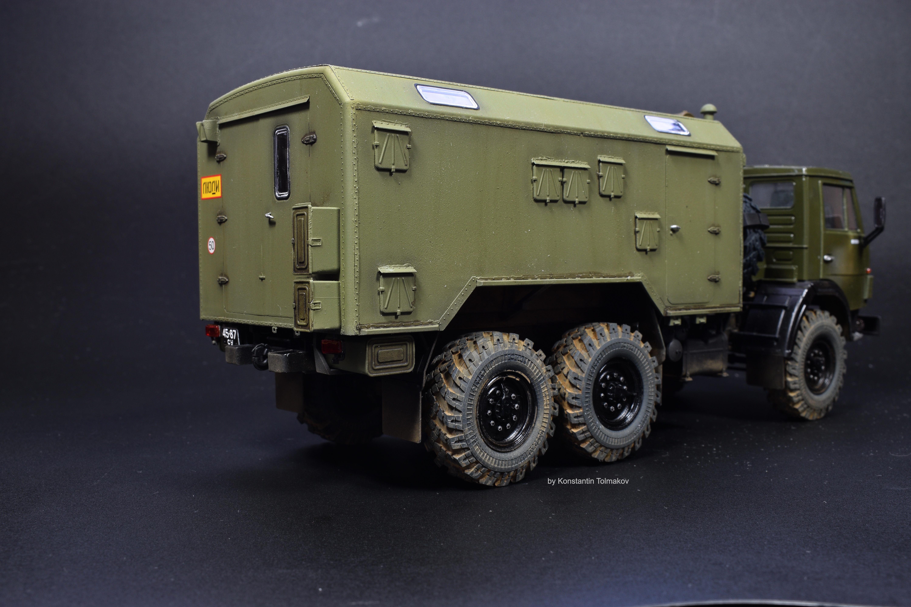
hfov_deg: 51.3
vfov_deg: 35.5
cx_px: 456
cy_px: 304
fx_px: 949
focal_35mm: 38
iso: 100
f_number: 18
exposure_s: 2
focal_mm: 25
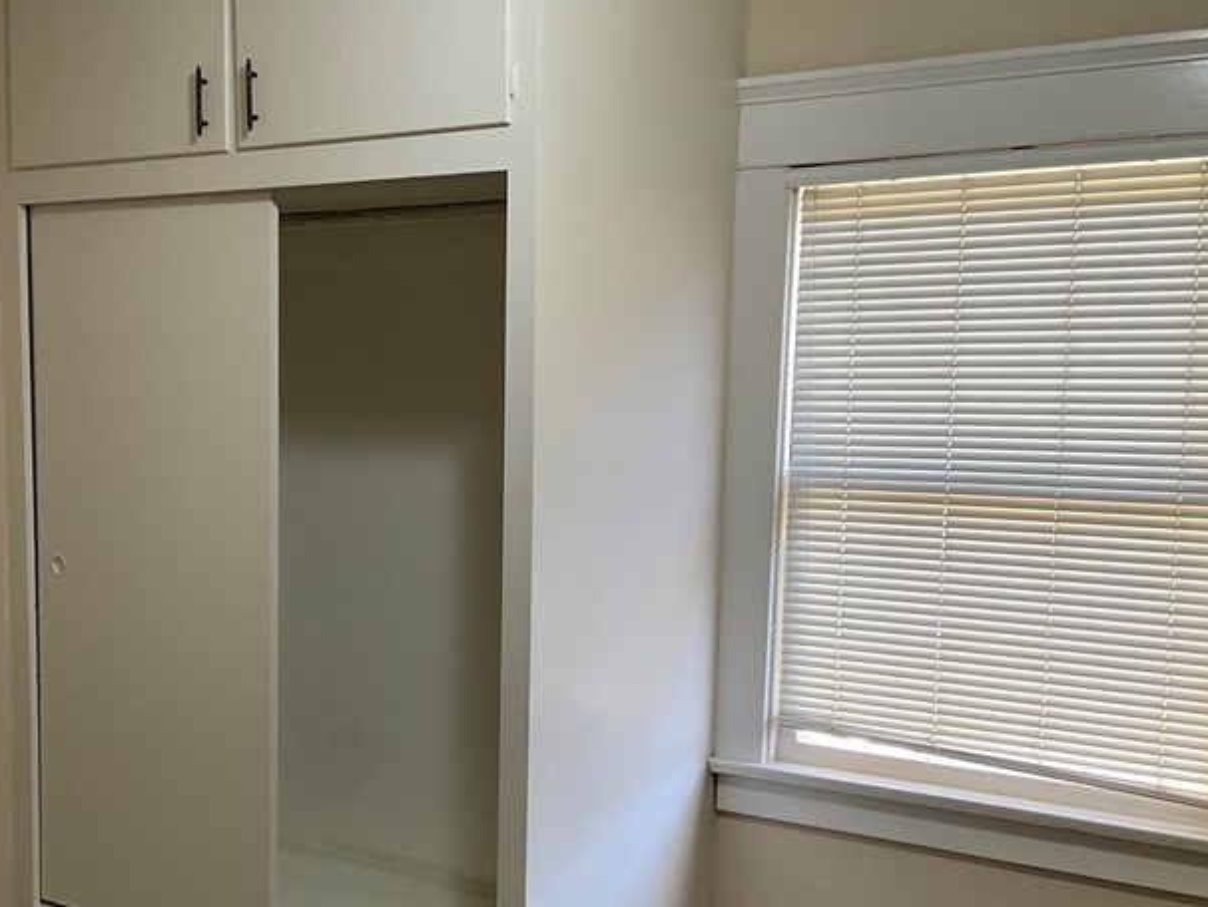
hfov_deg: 38.9
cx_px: 544
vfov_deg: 29.4
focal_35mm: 49
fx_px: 1711
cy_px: 620
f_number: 1.8
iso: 64
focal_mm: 3
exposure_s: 1/60
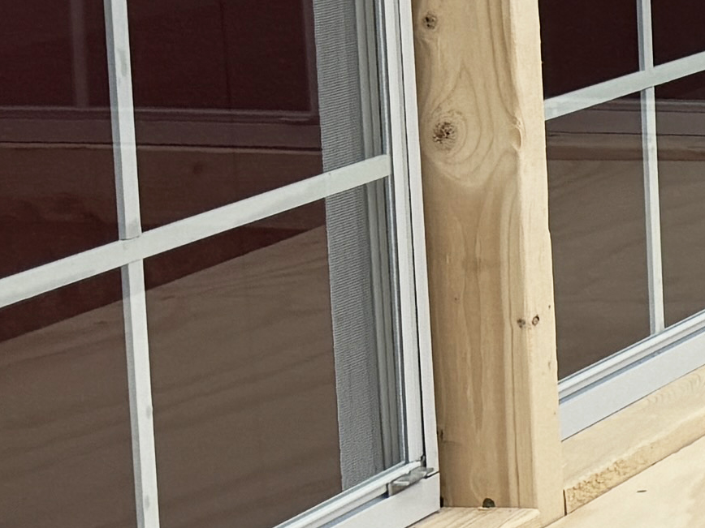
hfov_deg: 9.9
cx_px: 2026
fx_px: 3218
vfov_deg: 9.3
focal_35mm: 158
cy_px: 17
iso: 80
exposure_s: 1/3096
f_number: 1.78
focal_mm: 6.76
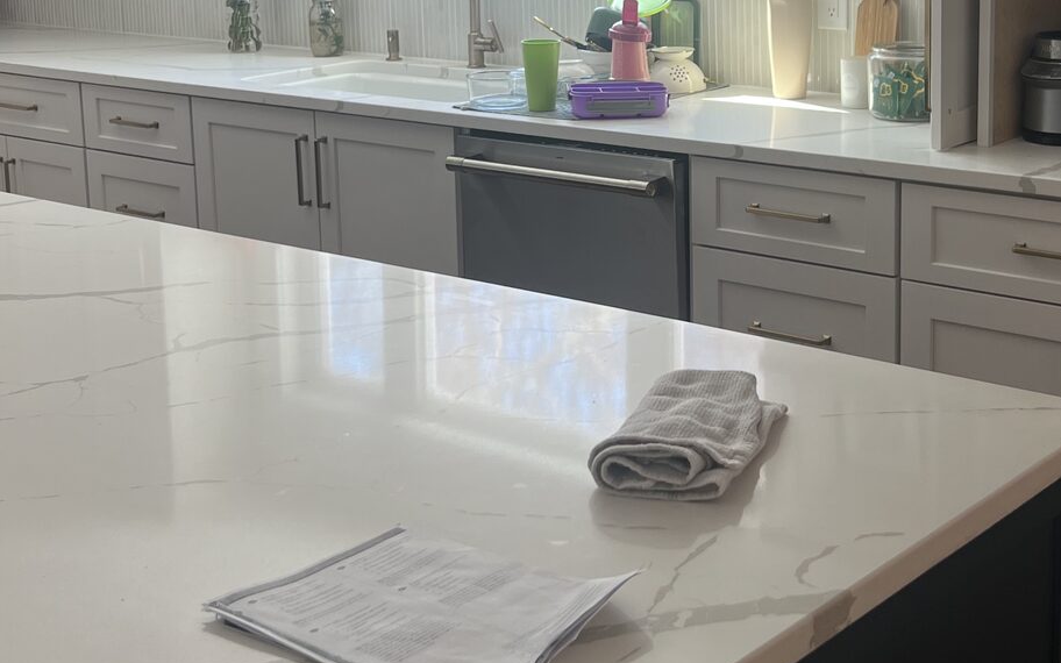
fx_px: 1677
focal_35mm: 58
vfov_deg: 22.1
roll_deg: +1.7
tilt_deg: -8.6
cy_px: 129
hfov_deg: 35.1
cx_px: 594
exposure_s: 1/120
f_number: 1.5
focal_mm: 5.7
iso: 40
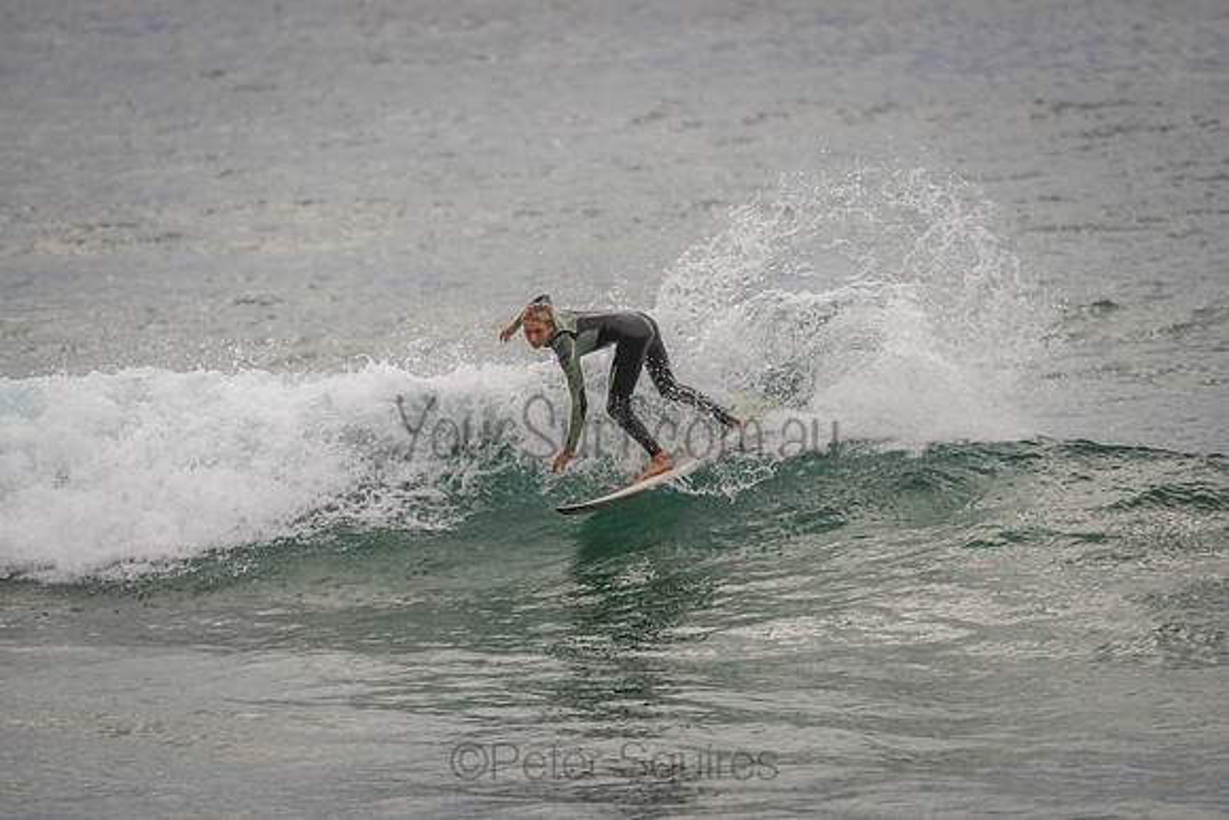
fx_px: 14341
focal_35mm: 420
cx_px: 614
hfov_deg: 4.9
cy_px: 410
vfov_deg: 3.3
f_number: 5.6
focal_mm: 420
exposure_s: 1/320
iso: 140
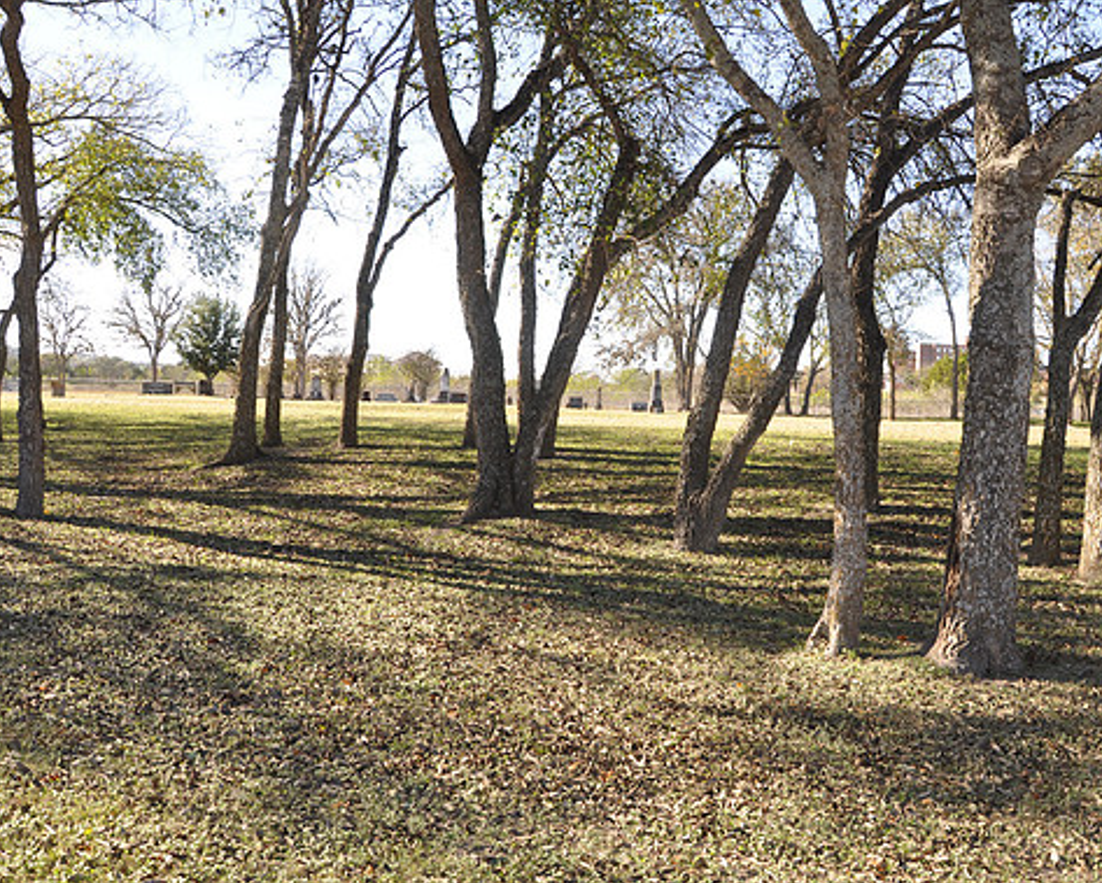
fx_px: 1012
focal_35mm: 31
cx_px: 622
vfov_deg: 47.2
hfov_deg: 57.0
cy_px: 437
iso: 200
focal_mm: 18
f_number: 8
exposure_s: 1/60
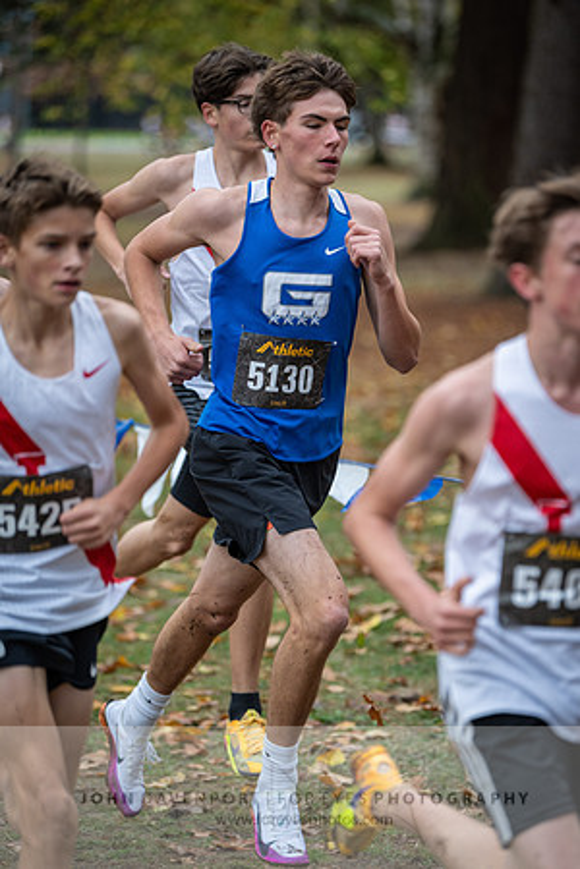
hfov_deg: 9.1
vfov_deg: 13.7
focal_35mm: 150
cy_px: 434
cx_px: 290
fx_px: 3625
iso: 560
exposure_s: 1/1000
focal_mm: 150
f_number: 2.8
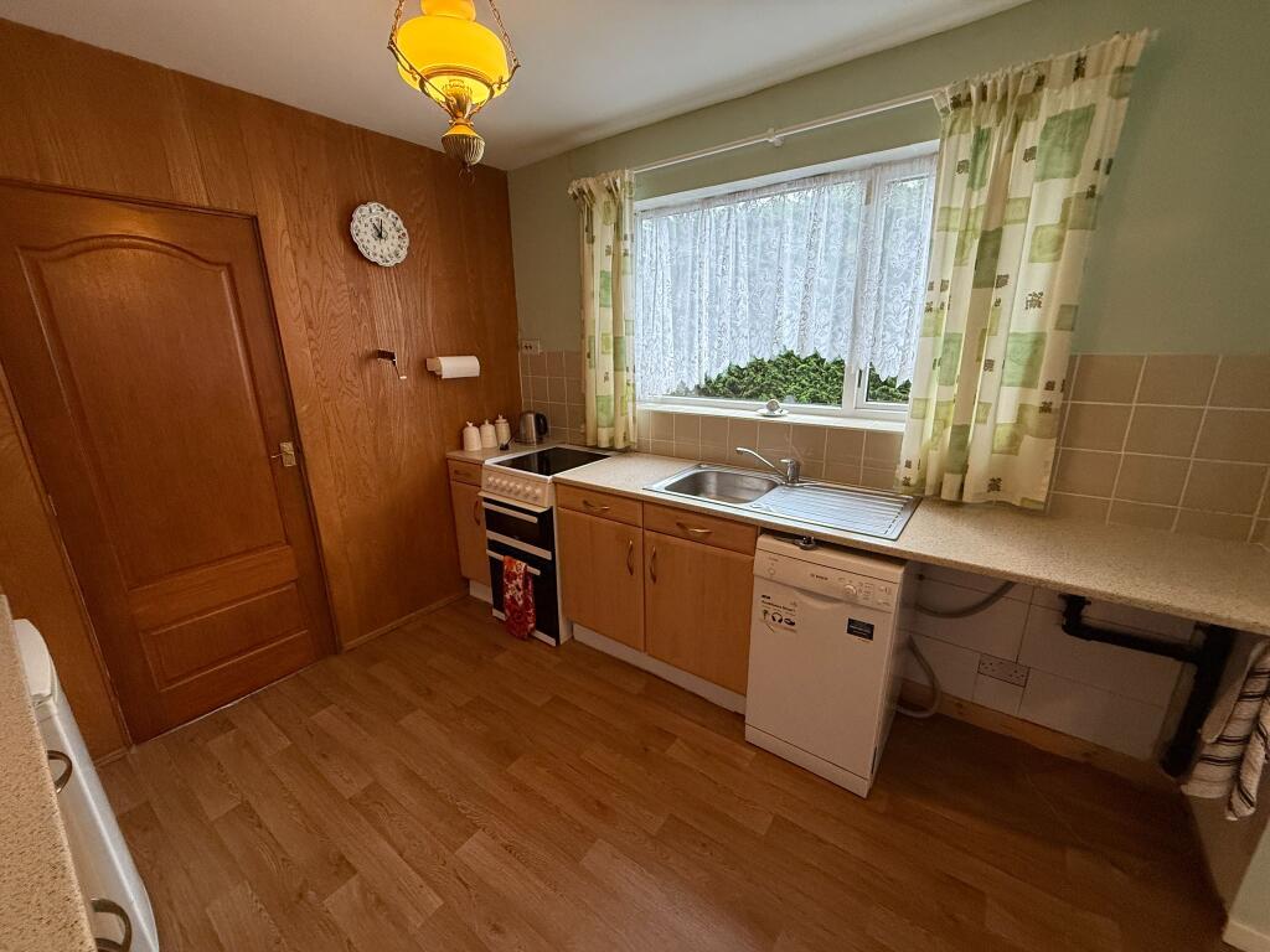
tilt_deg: -15.4
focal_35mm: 14
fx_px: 514
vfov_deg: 85.7
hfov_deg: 102.1
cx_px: 635
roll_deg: +0.8
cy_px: 476
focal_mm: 2.22
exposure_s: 1/50
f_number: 2.2
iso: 250
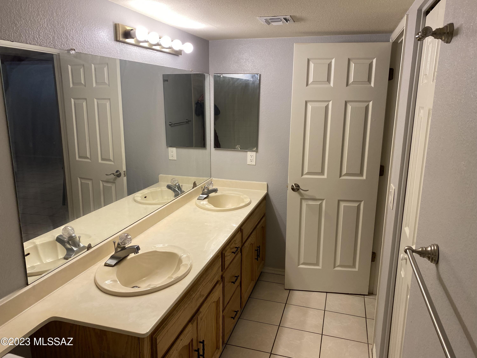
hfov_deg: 67.3
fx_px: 358
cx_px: 238
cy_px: 179
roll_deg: -0.2
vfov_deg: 53.1
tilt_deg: -13.5
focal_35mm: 26
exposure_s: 1/120
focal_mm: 4.25
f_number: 1.8
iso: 100
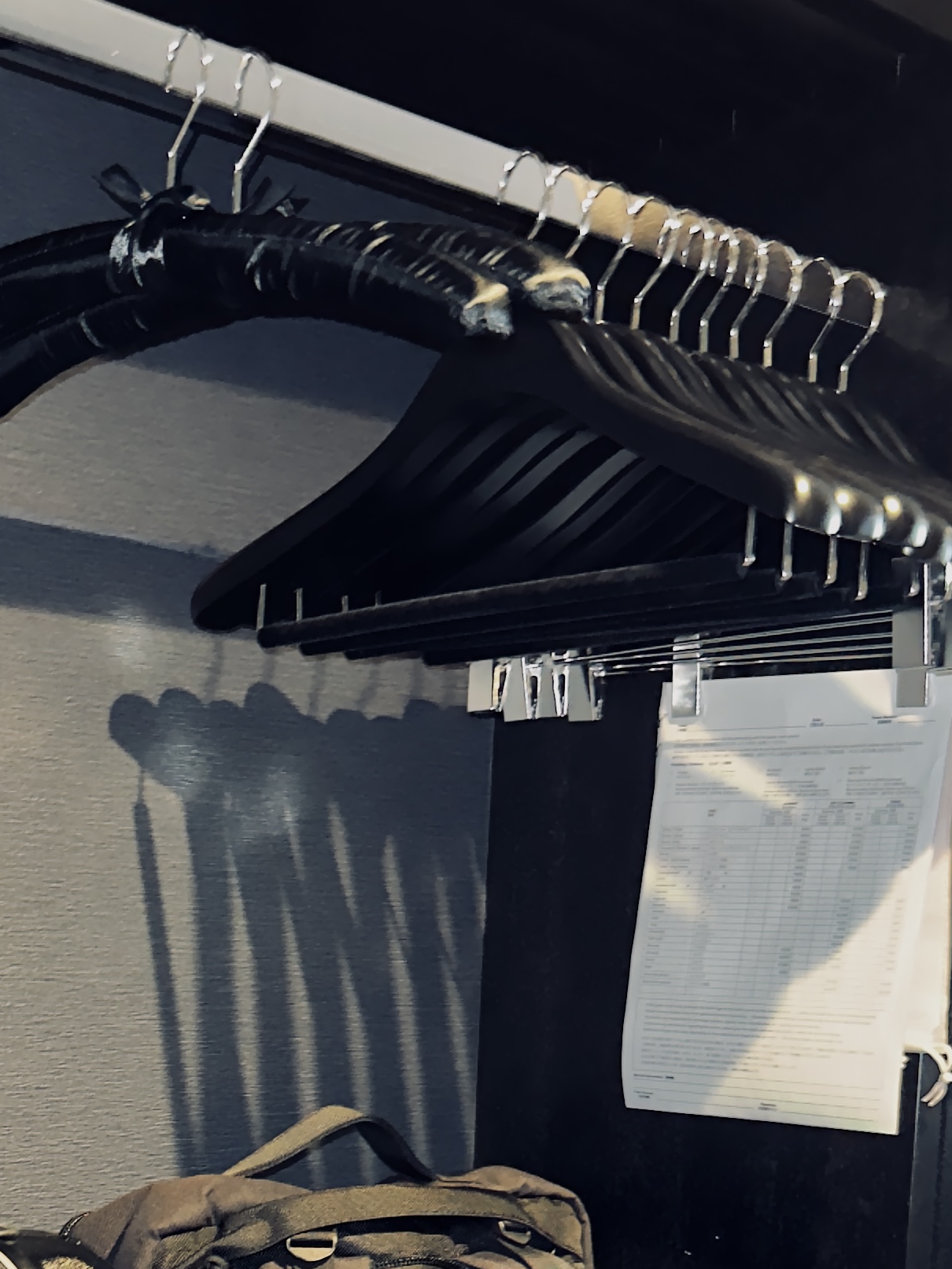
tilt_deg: -7.7
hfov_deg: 23.5
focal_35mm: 60
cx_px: 23
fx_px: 2200
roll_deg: -0.7
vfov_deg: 30.0
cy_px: 1264
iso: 250
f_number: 1.78
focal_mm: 6.76
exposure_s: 1/4
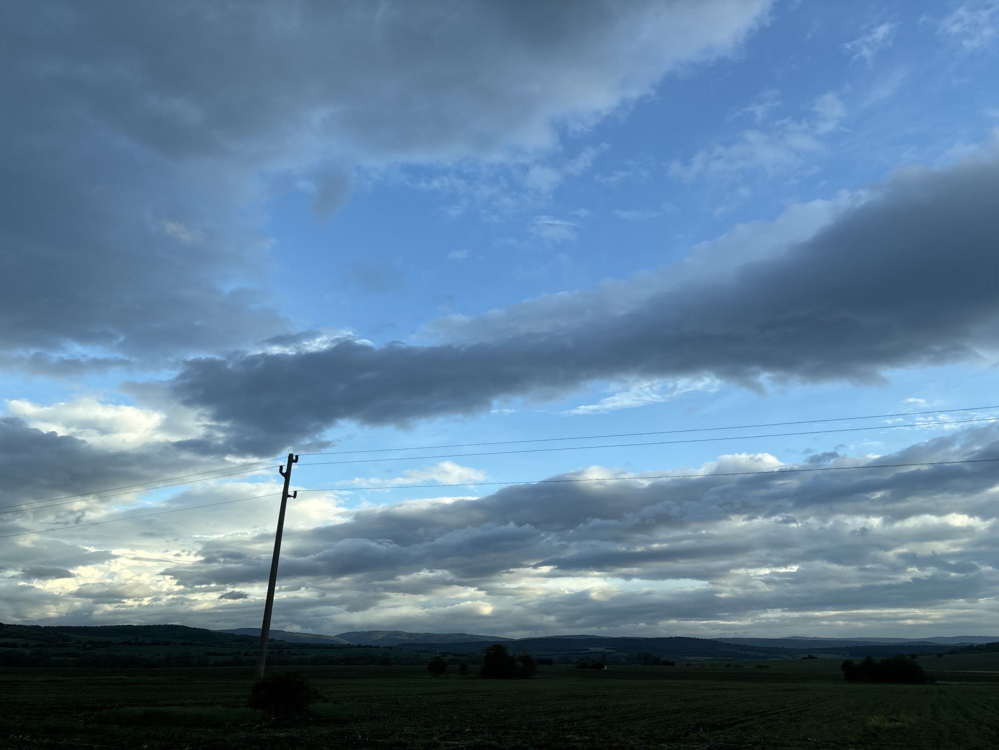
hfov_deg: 67.3
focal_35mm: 26
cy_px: 375
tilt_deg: +18.6
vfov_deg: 53.1
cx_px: 500
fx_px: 750
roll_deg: +0.4
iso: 50
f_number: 1.6
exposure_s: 1/903
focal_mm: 5.96
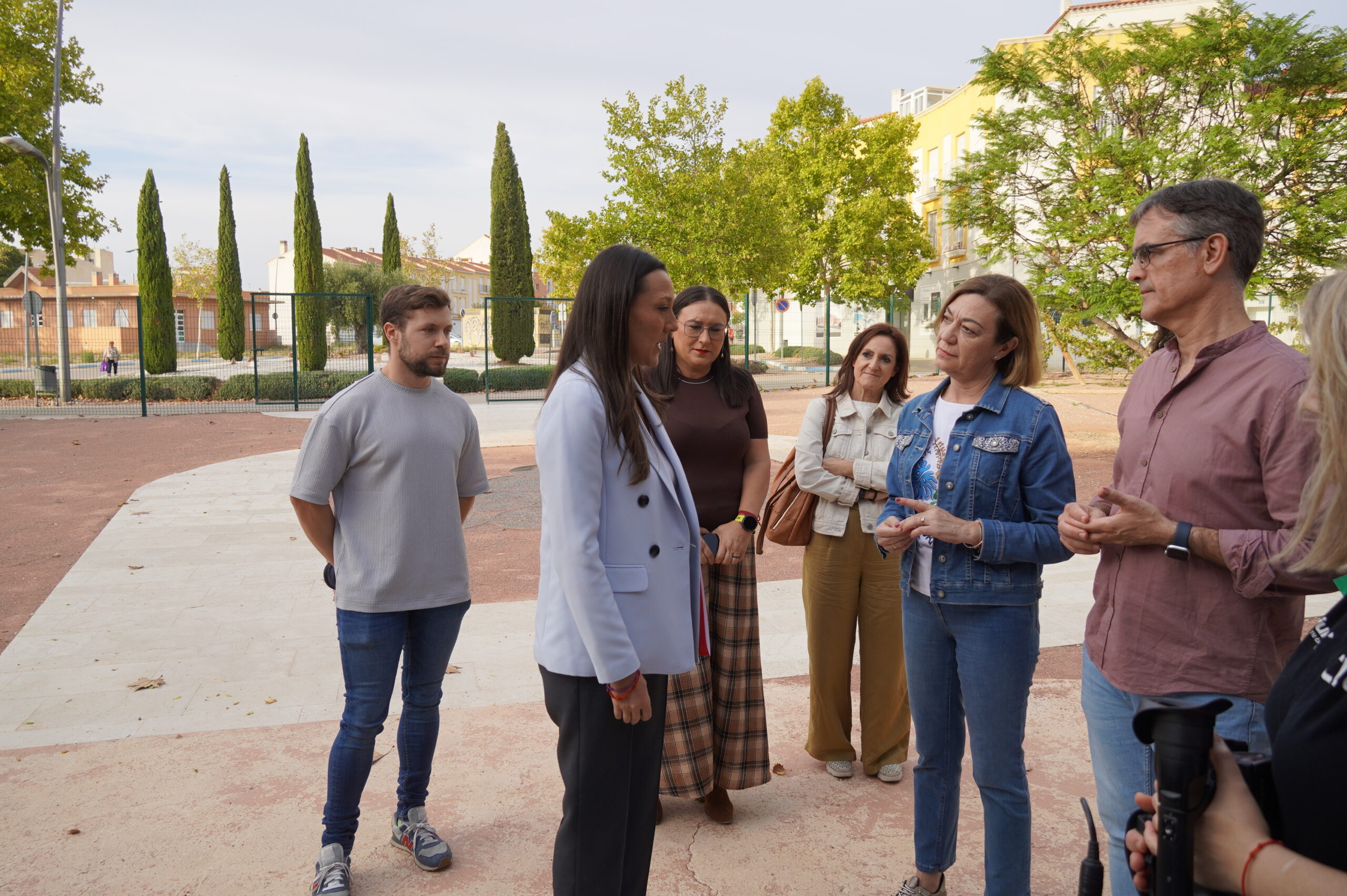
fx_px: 1009
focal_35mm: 27
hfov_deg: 67.4
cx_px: 674
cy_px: 448
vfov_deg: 47.8
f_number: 4
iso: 100
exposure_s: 1/250
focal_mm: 18
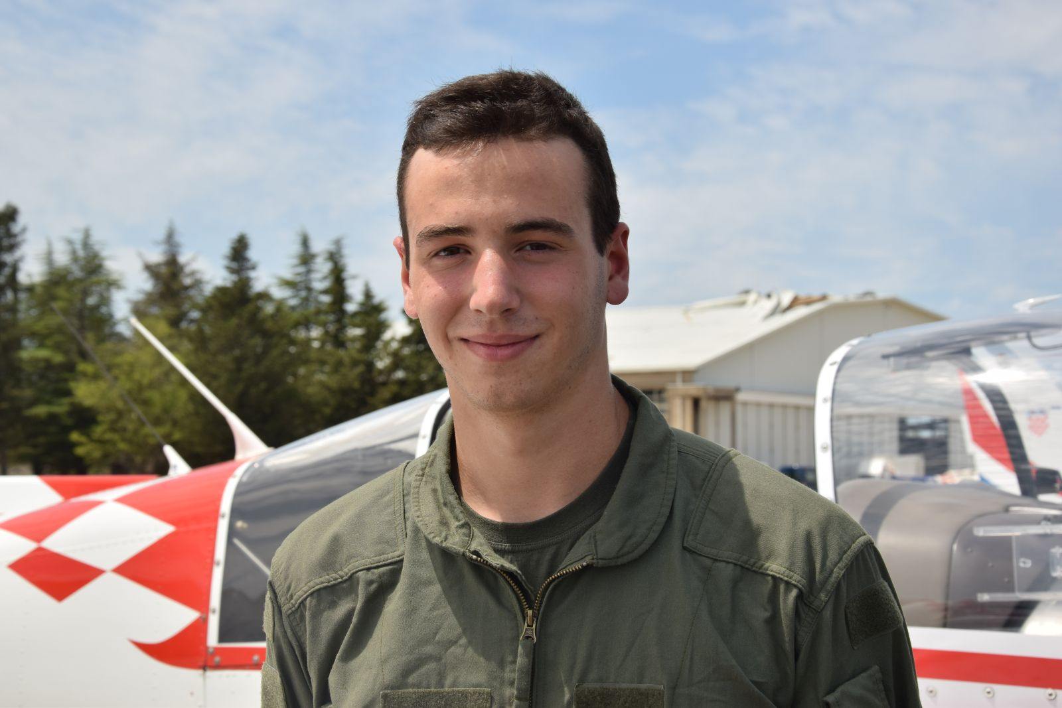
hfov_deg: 27.0
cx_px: 531
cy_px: 354
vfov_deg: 18.2
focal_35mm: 75
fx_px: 2213
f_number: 10
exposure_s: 1/400
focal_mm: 50
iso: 100
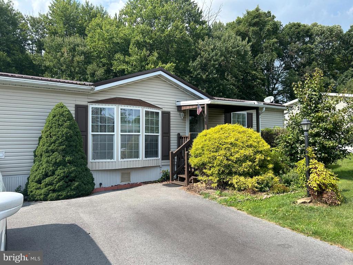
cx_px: 176
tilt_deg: +1.9
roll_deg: +0.7
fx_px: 265
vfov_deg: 53.1
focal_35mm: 26
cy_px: 132
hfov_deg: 67.3
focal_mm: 5.7
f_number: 1.5
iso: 50
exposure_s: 1/2208
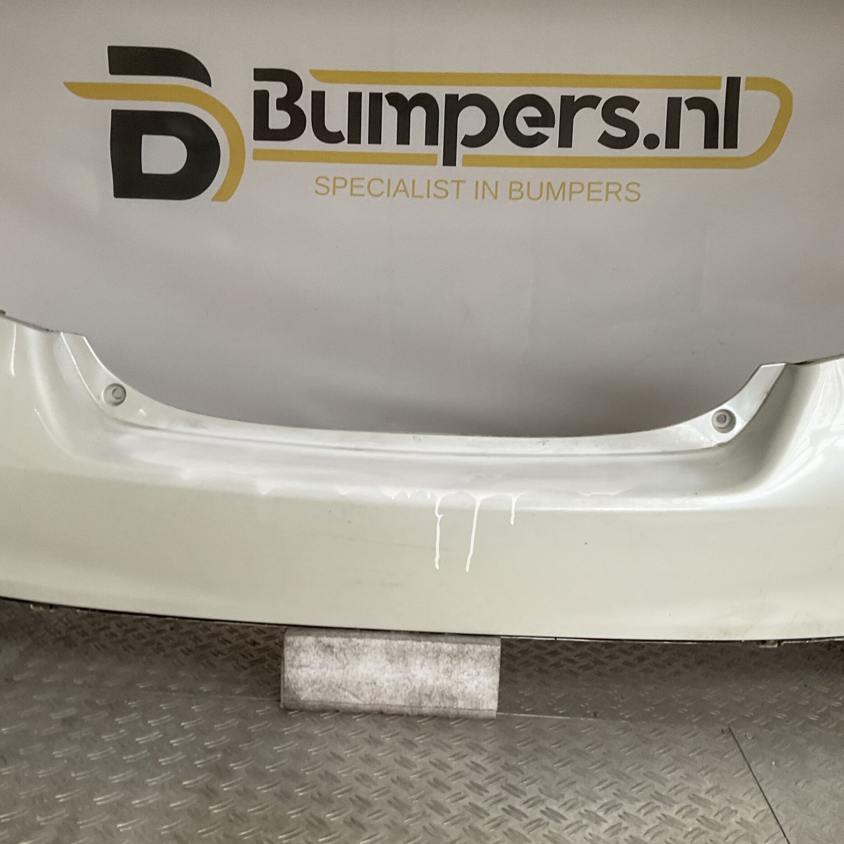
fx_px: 965
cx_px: 426
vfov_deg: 47.2
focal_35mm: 35
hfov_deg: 47.2
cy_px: 419
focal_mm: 3
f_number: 1.8
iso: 50
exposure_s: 1/50
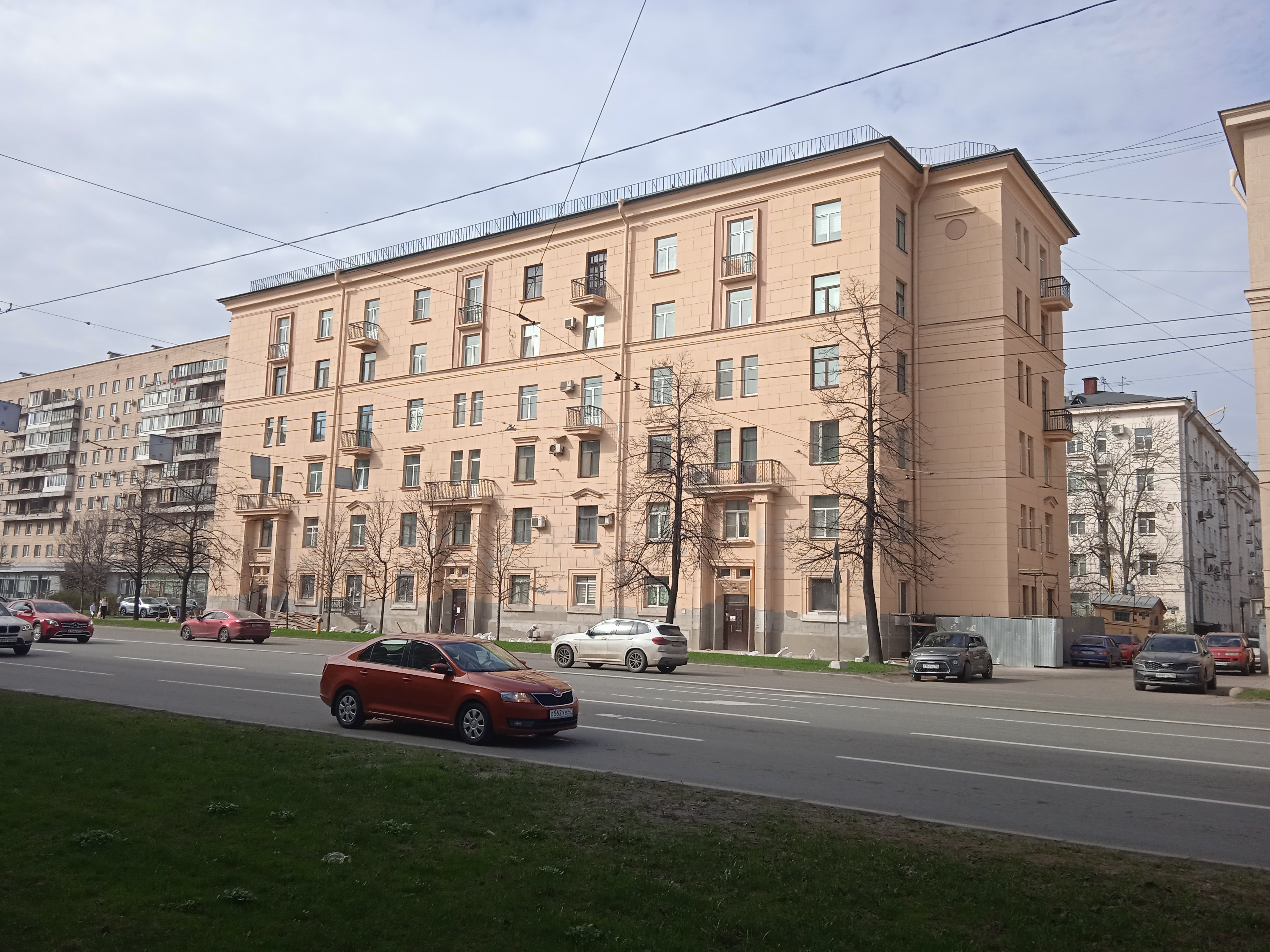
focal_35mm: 28
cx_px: 635
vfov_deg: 49.7
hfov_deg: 63.4
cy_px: 476
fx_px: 1027
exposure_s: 1/970
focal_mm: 3.43
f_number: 2.2
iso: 100
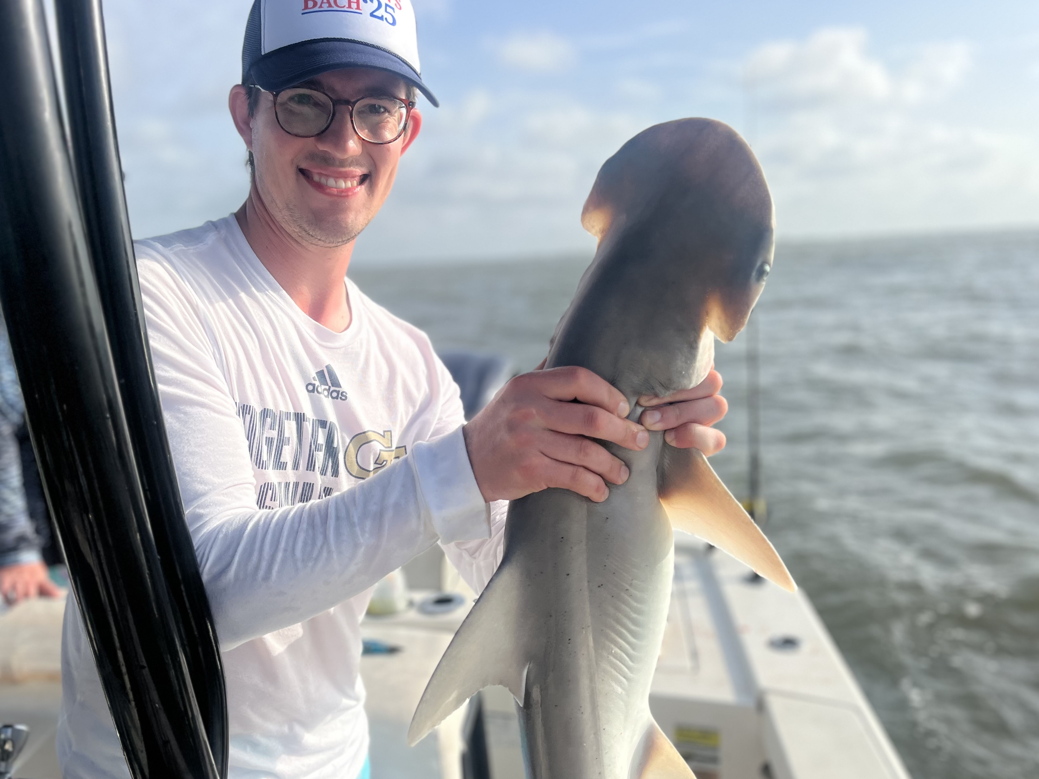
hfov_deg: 56.4
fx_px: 960
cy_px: 444
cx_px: 416
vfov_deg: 44.1
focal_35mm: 32
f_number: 1.6
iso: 50
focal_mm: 5.1
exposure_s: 1/3623
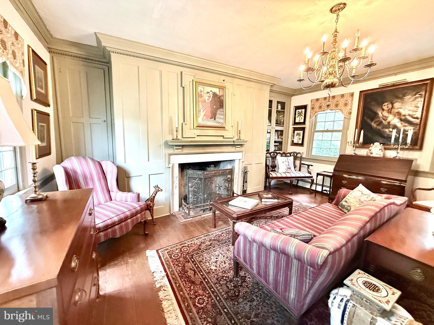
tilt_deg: -8.9
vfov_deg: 85.7
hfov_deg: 102.1
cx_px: 217
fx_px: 176
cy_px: 162
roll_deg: -1.7
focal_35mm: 14
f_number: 2.2
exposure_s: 1/60
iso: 800
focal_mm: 2.22
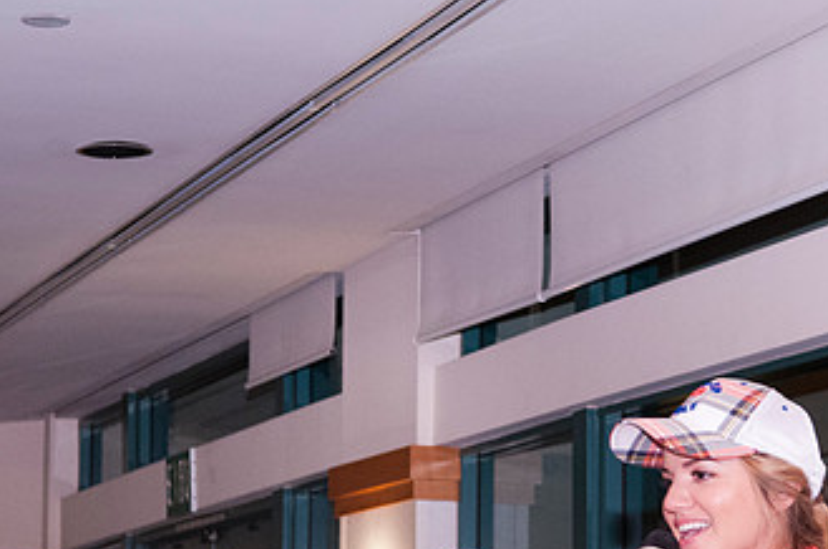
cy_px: 444
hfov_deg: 17.2
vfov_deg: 11.4
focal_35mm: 119
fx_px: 2732
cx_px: 506
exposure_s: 1/100
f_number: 4.5
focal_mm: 45
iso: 1250
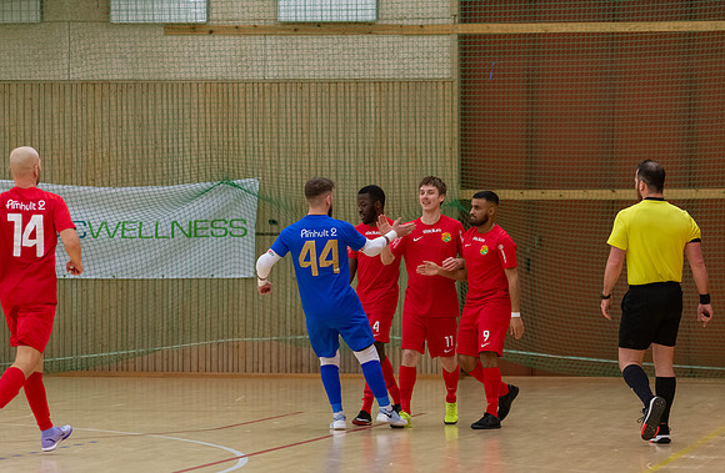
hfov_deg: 12.1
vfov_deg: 7.9
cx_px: 405
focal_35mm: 171
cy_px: 270
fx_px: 3428
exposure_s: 1/640
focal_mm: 145
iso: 4500
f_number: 4.8
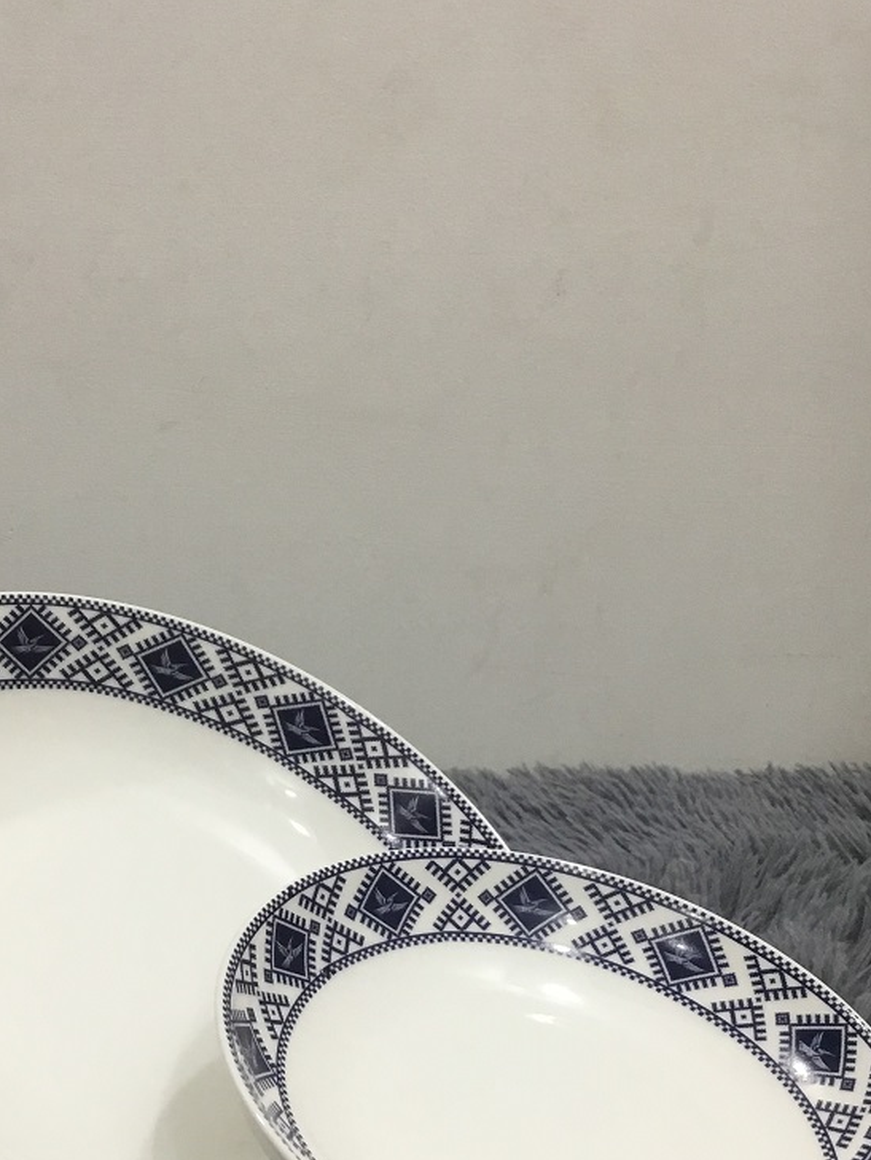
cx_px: 346
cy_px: 850
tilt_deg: -13.5
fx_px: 1711
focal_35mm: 51
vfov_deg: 36.7
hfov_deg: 28.5
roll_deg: -0.2
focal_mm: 3.3
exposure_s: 1/33
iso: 50
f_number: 2.4
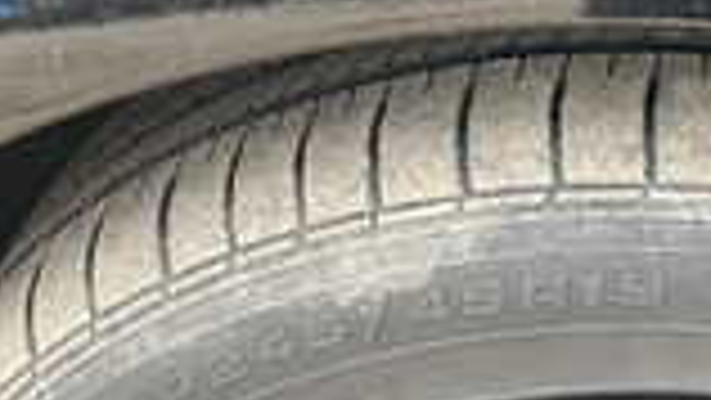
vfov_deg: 14.2
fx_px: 1509
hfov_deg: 24.9
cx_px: 752
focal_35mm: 80
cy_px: 584
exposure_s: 1/122
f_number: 1.8
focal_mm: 3
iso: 32
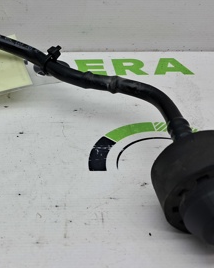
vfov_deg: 30.0
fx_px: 499
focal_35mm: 63
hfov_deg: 23.6
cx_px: 22
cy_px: 126
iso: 50
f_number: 1.8
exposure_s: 1/100
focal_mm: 4
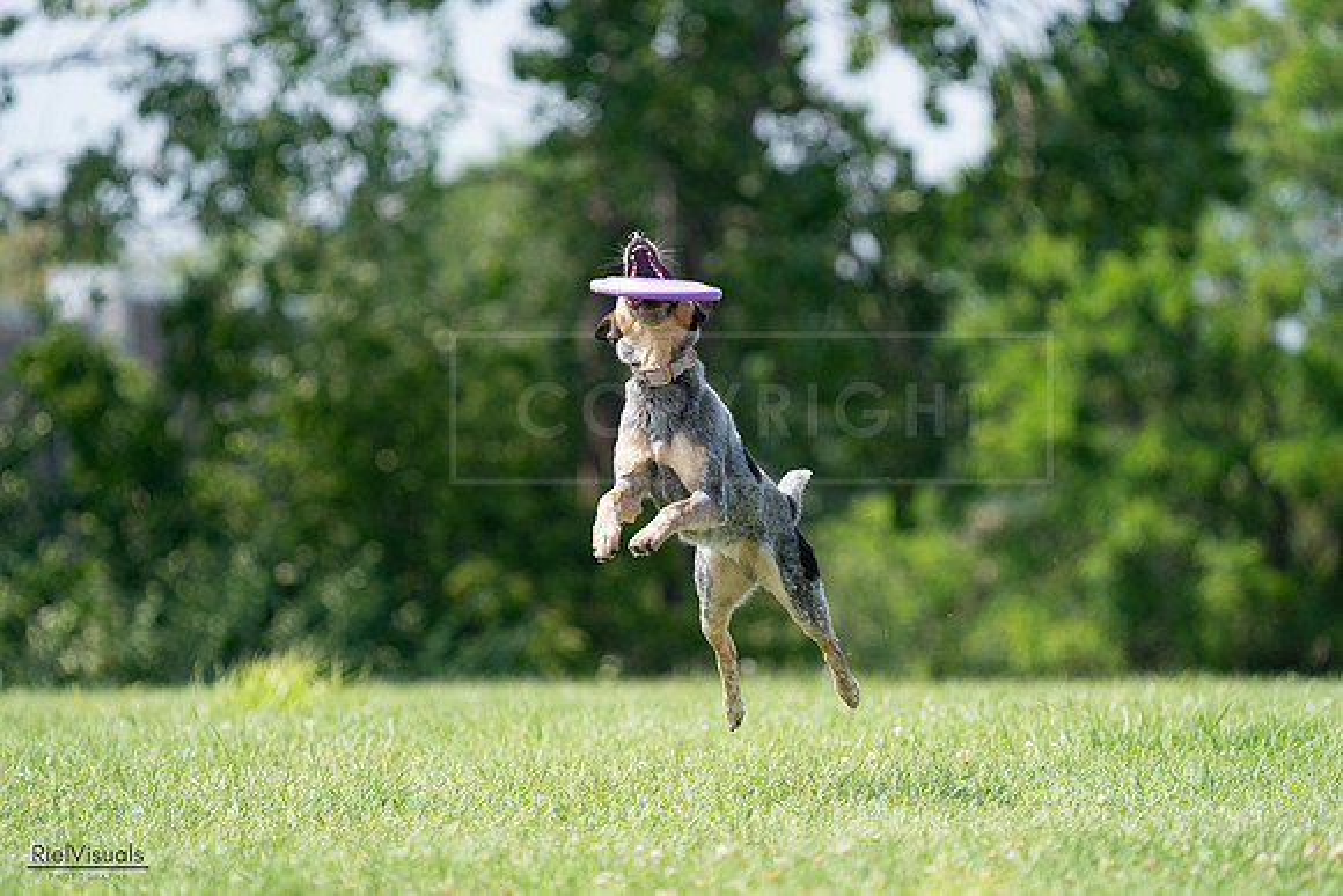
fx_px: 14477
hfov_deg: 5.3
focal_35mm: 388
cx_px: 672
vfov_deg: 3.5
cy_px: 448
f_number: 6.3
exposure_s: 1/4000
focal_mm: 388
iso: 2000
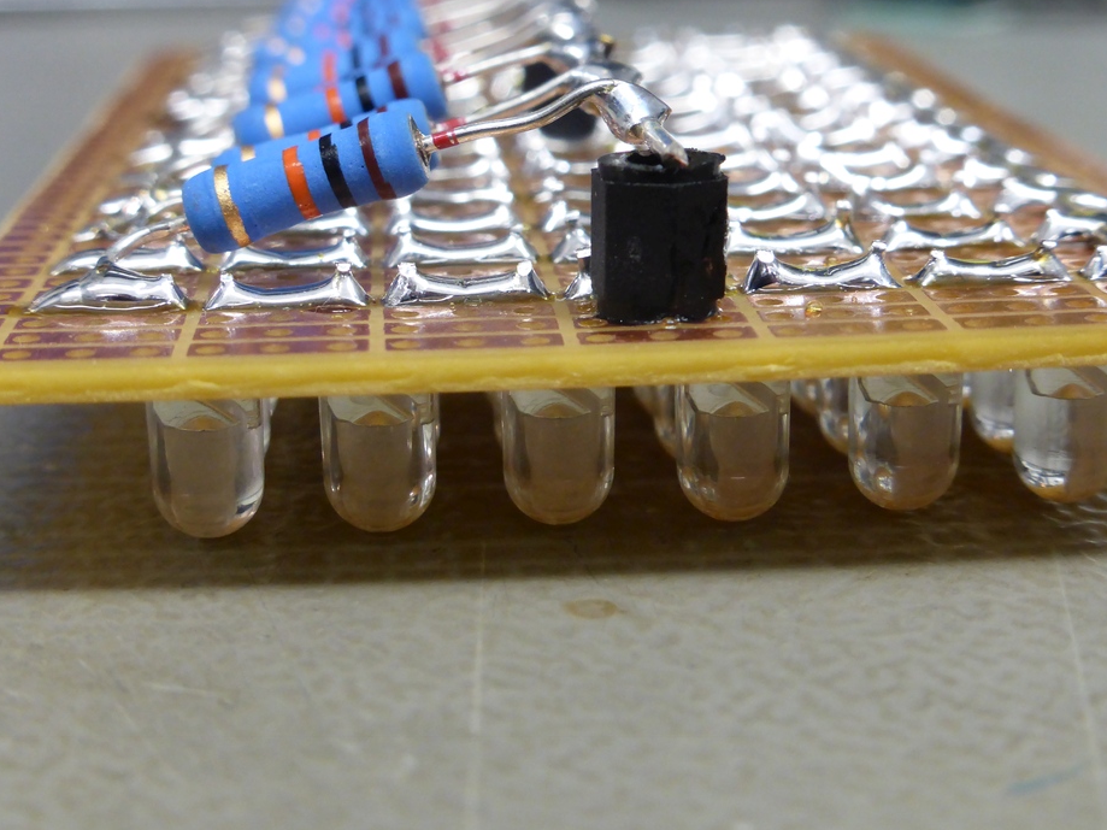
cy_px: 389
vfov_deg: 21.6
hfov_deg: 28.6
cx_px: 564
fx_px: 2174
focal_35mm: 68
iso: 400
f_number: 4.7
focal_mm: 10.3
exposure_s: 1/25
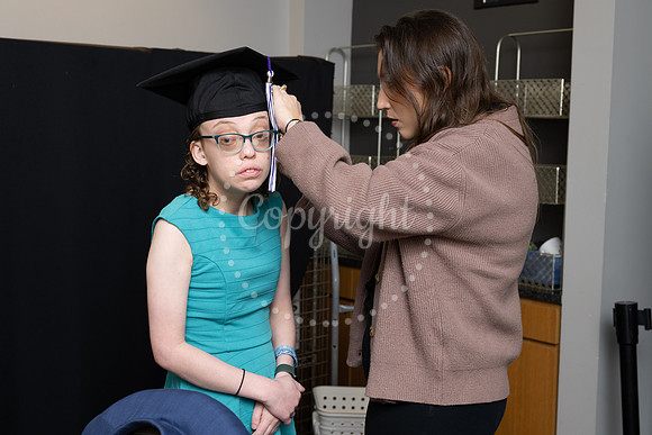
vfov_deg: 28.1
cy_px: 218
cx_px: 326
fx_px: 869
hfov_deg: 41.1
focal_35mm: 48
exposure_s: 1/80
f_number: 5.6
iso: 640
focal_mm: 48
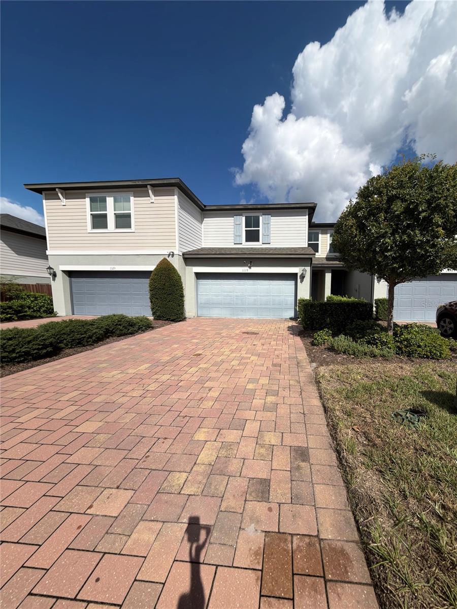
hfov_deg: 85.7
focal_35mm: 14
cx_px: 228
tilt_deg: -4.9
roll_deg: -0.5
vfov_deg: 102.1
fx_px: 246
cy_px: 304
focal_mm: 2.22
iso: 20
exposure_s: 1/1497
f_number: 2.2
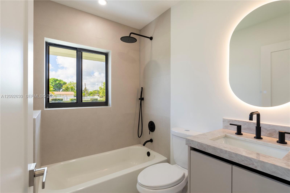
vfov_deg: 72.0
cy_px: 96
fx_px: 133
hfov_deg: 95.0
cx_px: 145
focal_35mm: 16
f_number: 6.3
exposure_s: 1/500
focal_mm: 11
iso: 250
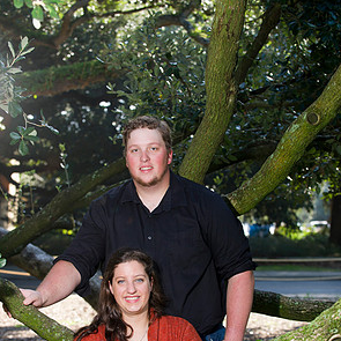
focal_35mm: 101
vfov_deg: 17.1
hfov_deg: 17.2
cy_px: 258
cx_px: 172
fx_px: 1126
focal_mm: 78
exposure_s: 1/160
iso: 320
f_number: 4.5
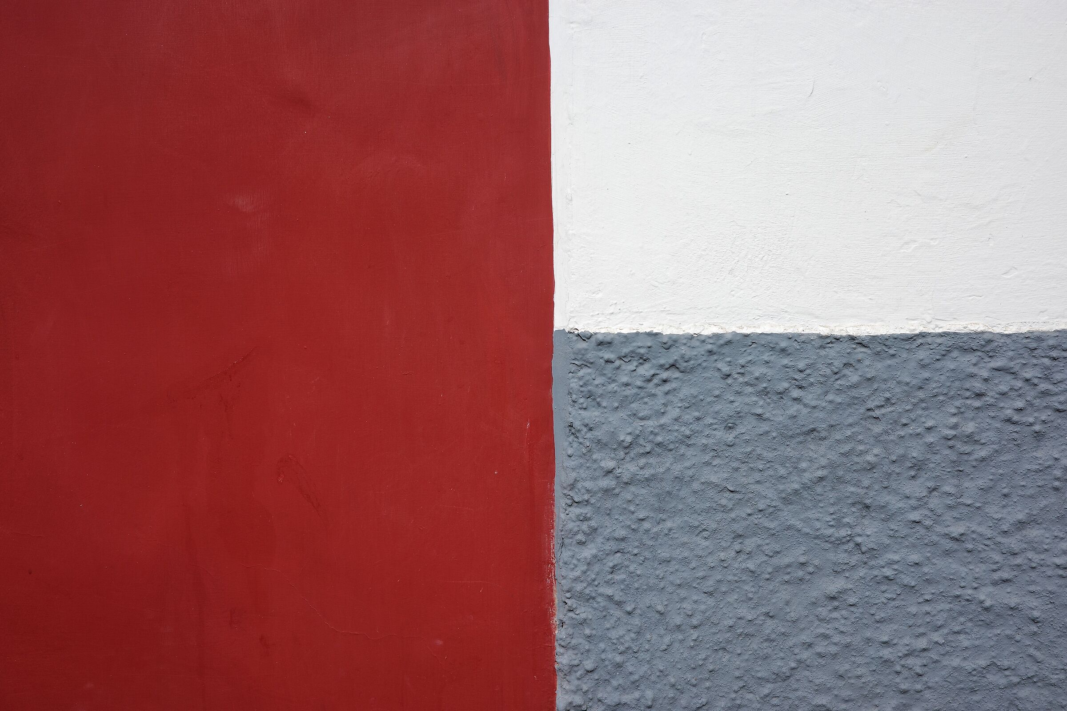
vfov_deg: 33.4
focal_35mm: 40
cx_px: 534
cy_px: 356
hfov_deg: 48.5
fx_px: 1185
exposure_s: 1/400
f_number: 5
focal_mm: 26
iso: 100
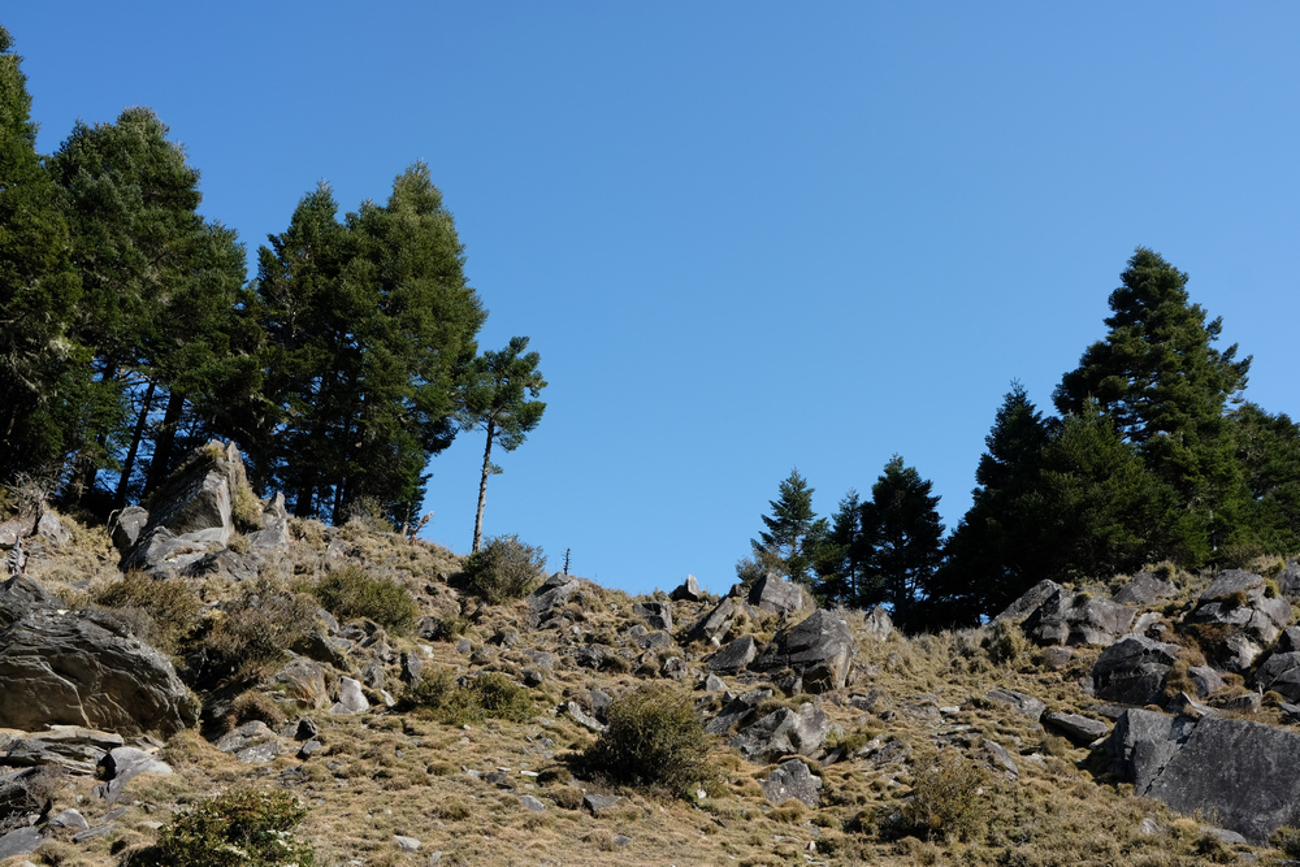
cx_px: 650
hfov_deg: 54.4
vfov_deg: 37.9
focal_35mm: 35
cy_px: 434
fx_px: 1264
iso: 400
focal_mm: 23
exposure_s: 1/450
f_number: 8
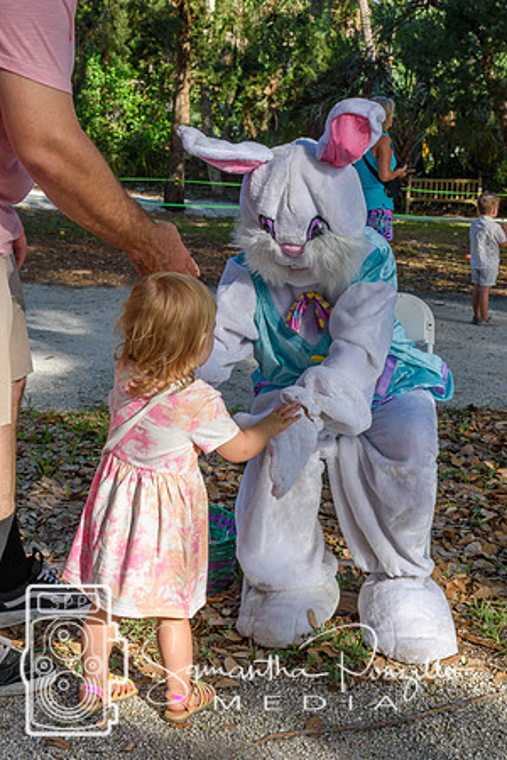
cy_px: 380
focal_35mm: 48
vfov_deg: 41.1
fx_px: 1014
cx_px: 254
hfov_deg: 28.1
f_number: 9
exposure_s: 1/320
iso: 200
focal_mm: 32
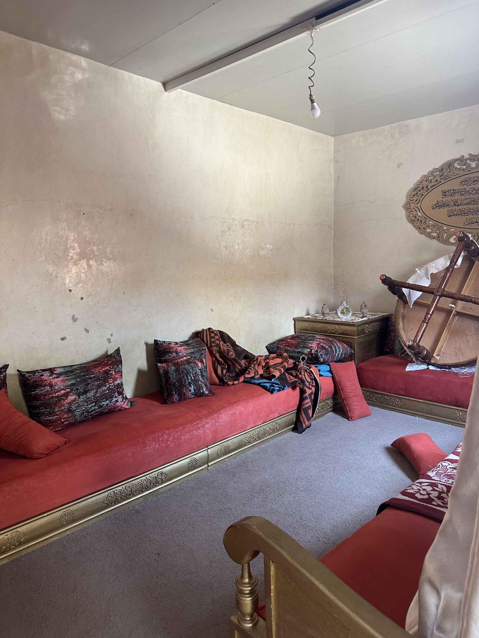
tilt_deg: -8.5
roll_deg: +2.1
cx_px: 240
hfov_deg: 56.8
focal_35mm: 24
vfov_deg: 71.6
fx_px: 443
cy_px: 319
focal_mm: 6.86
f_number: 1.78
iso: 250
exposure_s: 1/98
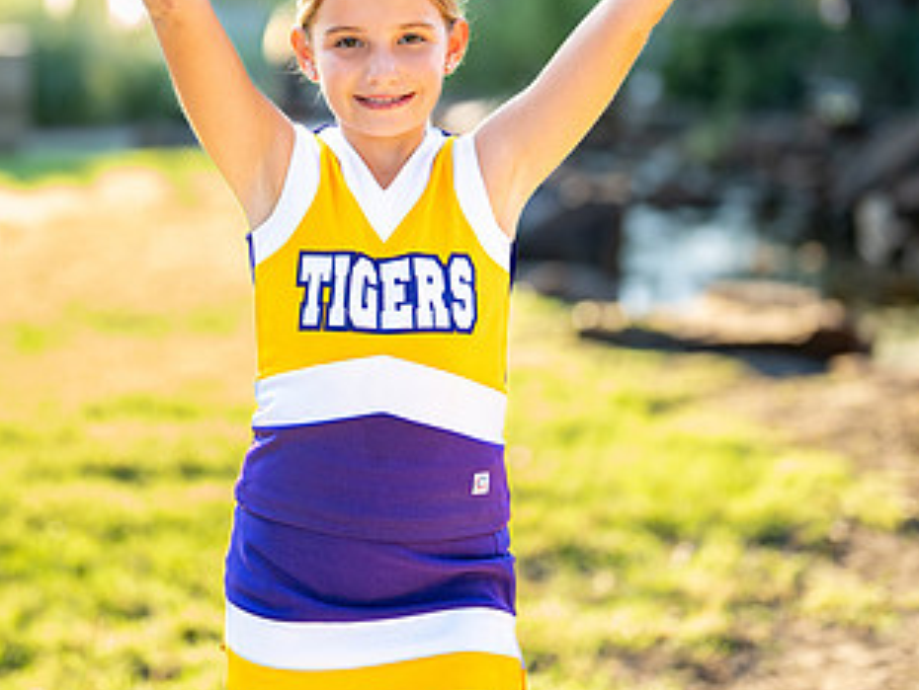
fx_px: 2630
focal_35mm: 99
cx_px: 365
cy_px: 143
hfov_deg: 19.8
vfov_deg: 14.9
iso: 250
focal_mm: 50
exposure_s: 1/500
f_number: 1.2
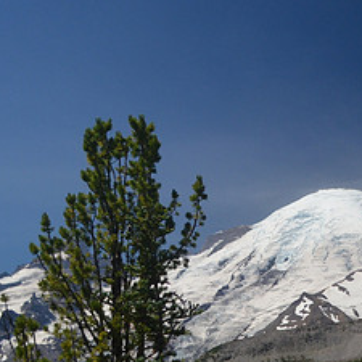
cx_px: 335
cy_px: 256
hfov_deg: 23.3
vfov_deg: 23.8
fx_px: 852
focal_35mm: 72
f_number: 4
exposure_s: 1/1000
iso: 800
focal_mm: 22
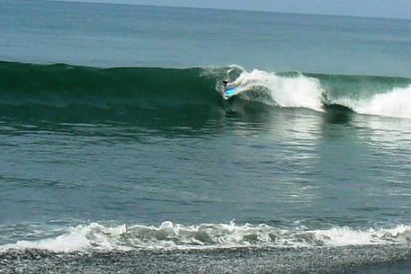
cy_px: 139
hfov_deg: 43.6
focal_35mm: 45
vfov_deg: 29.9
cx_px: 211
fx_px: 514
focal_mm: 6
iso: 100
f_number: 4.5
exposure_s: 1/1000
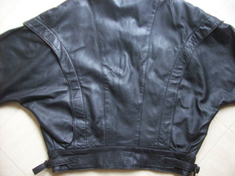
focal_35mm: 36
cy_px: 88
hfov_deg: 51.4
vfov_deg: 39.7
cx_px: 118
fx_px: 244
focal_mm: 6
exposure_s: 1/8
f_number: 2.7
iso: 200
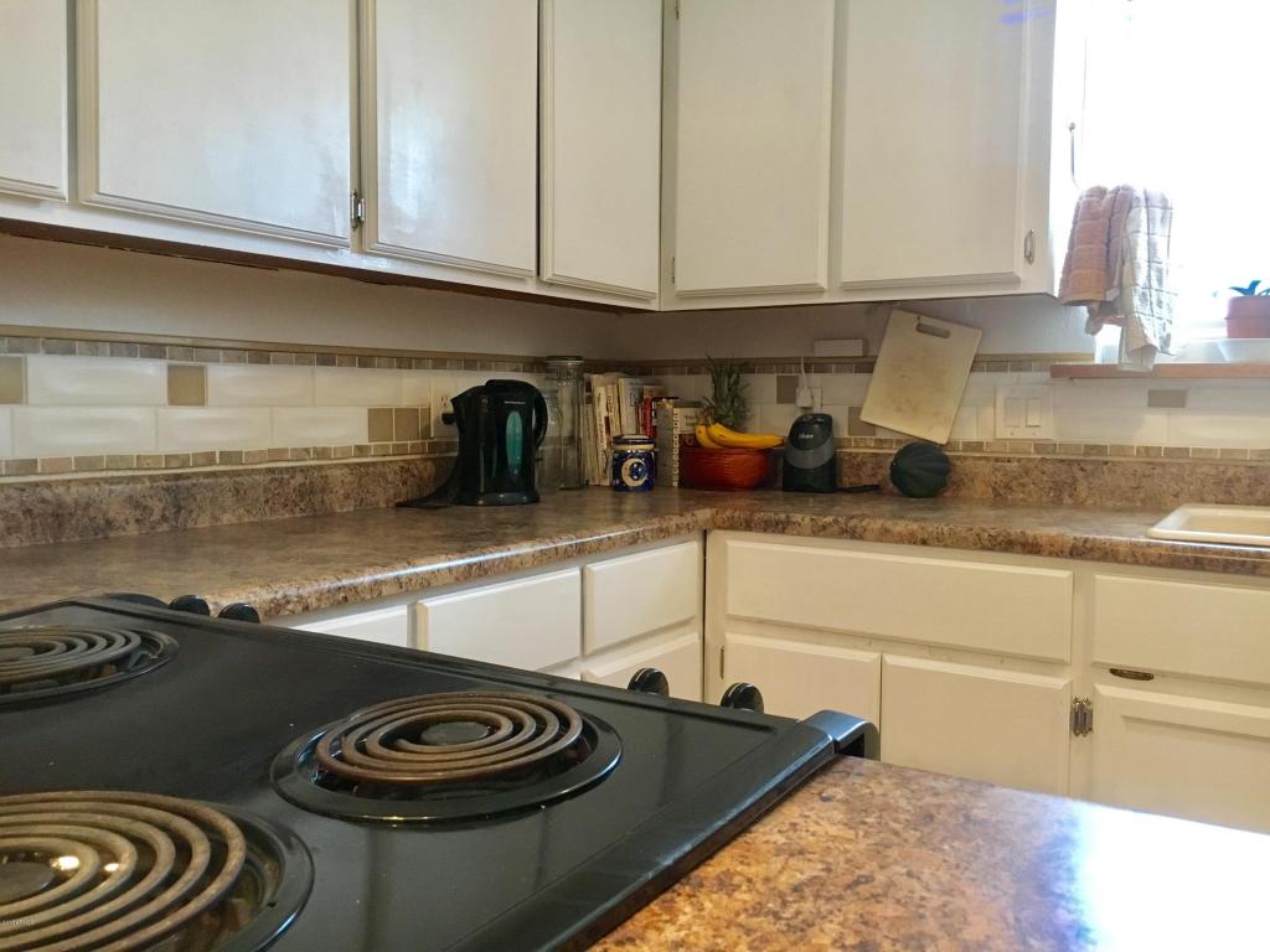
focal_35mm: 29
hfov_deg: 61.7
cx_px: 635
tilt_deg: -3.1
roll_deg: -0.3
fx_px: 1064
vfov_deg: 48.2
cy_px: 476
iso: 200
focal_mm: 4.15
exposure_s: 1/24
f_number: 2.2
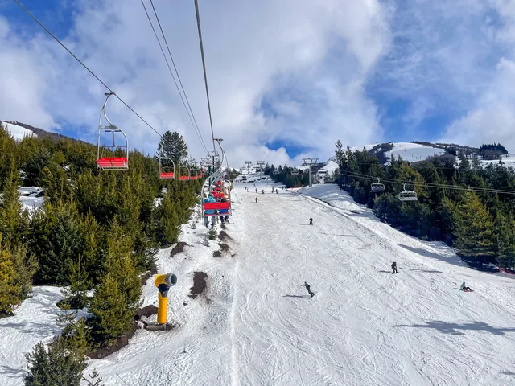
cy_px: 193
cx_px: 258
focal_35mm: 26
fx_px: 387
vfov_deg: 53.1
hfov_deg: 67.3
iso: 32
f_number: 1.6
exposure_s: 1/12000
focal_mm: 4.2
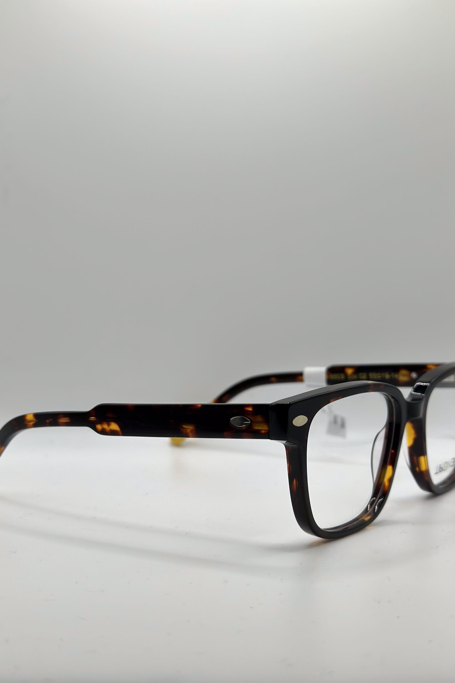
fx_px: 948
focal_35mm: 50
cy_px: 342
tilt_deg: -17.0
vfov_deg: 39.6
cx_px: 217
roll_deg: -2.7
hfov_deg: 27.0
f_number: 1.78
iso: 80
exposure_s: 1/762
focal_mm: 6.86
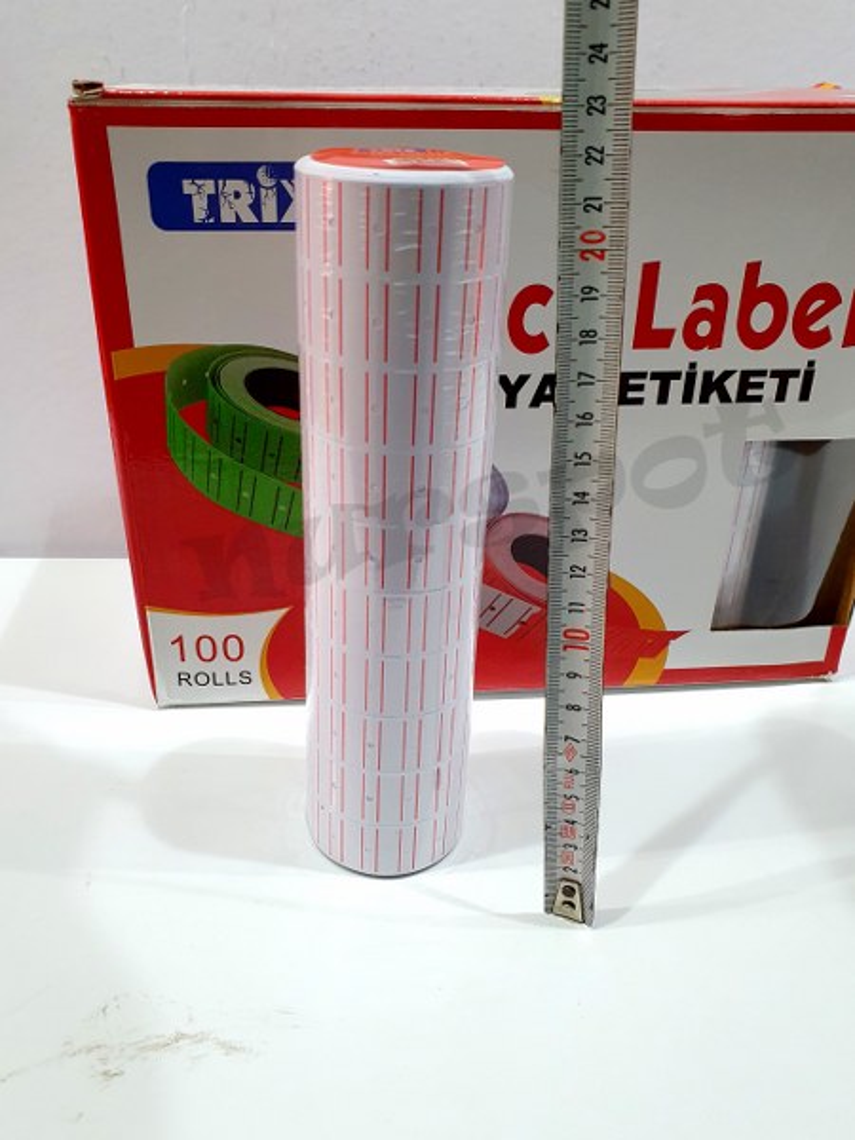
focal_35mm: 26
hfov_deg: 53.1
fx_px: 856
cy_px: 570
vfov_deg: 67.3
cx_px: 428
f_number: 2.4
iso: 200
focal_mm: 4.32
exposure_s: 1/50
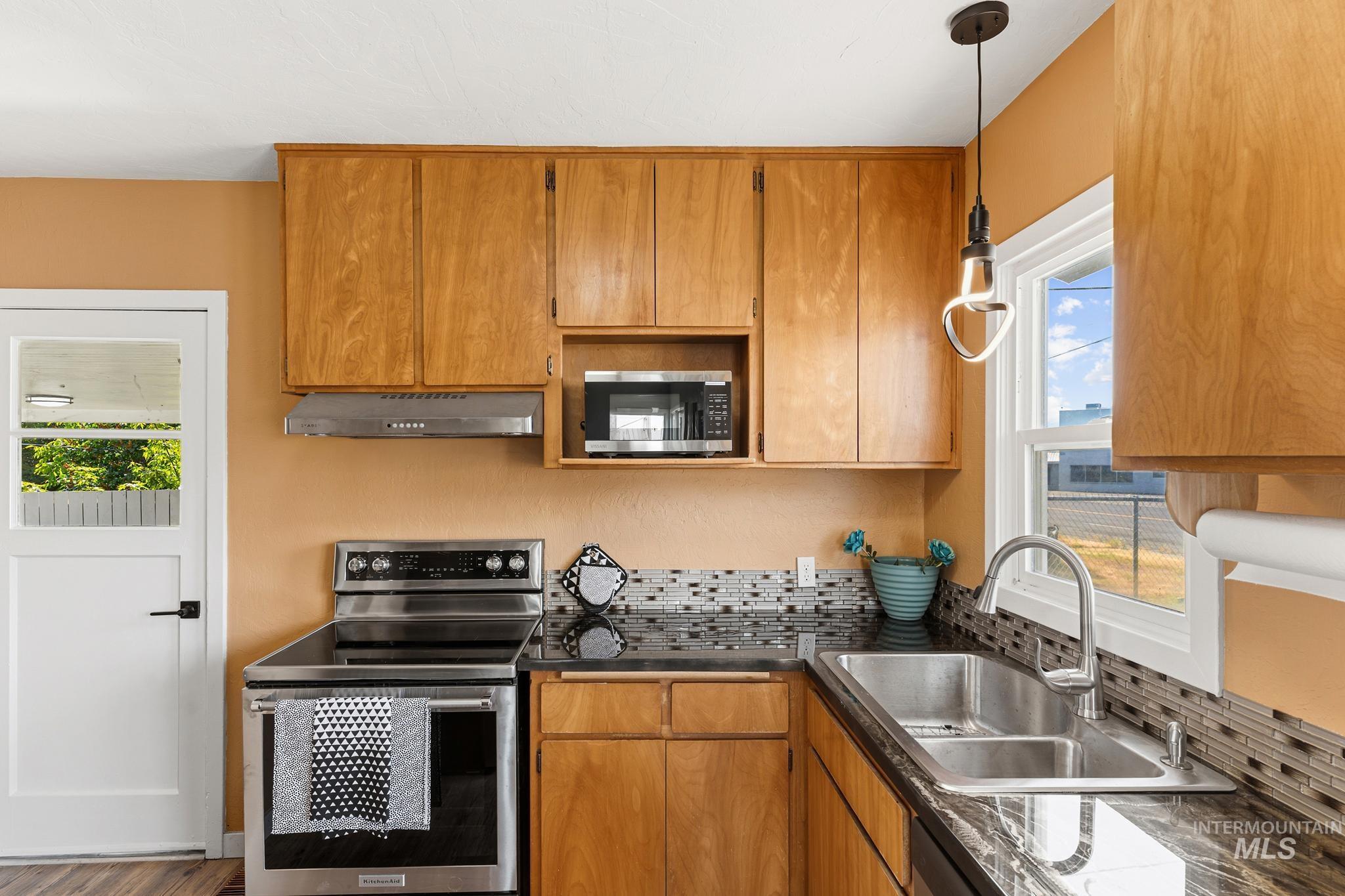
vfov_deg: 70.4
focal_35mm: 17
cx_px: 672
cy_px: 448
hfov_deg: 93.3
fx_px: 635
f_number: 8
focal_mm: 17
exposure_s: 1/1.25
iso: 100
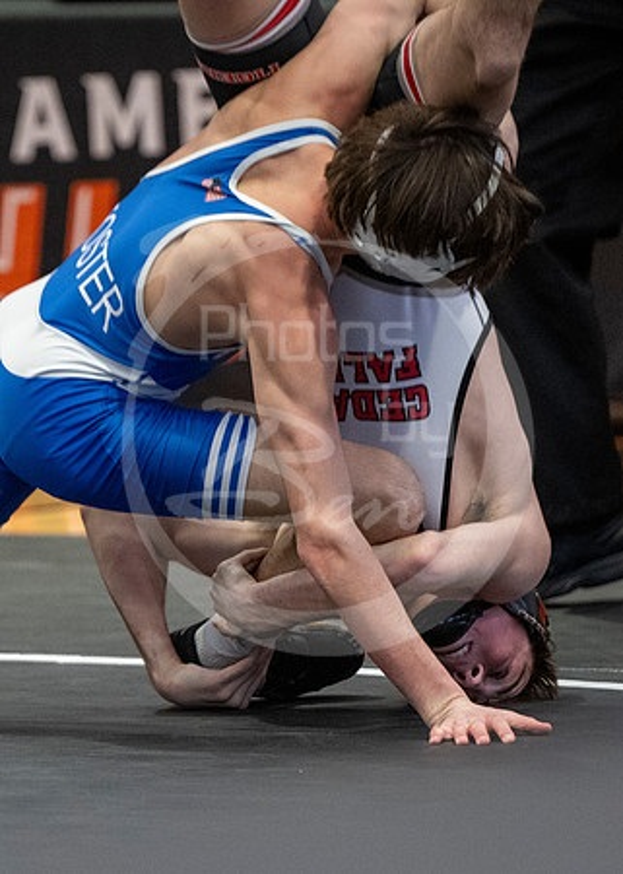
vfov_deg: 3.9
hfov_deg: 2.8
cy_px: 806
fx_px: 12739
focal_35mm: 514
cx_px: 139
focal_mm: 190
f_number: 2.8
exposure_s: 1/1000
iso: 3200
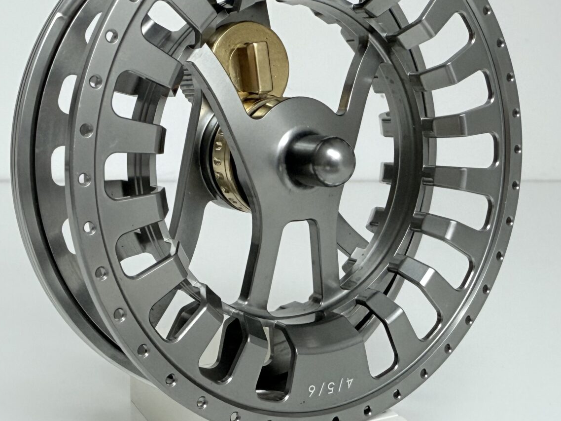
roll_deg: -0.3
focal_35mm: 54
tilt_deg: -8.8
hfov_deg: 35.5
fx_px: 875
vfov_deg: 26.9
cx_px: 300
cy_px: 162
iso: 100
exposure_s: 1/99
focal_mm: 2.22
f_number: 2.2
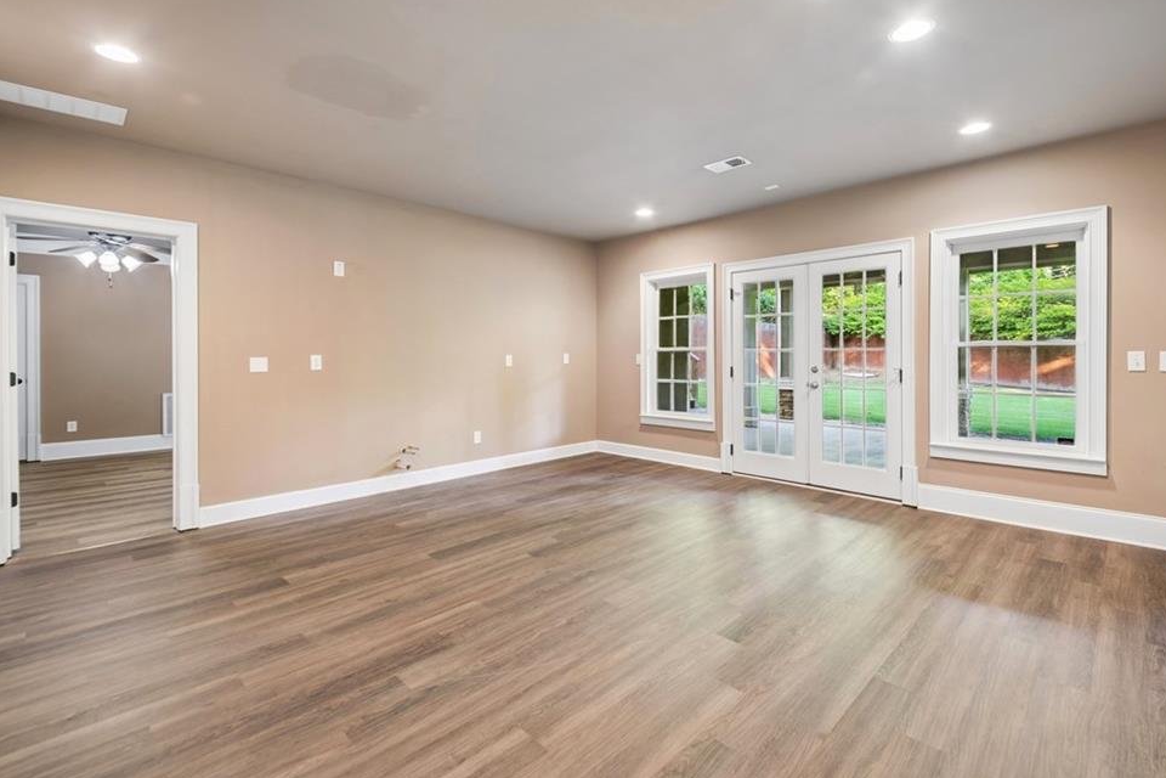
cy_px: 379
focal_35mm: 16
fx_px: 518
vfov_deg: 73.7
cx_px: 600
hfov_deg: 96.7
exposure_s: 1/10
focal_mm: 15
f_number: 8
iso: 400
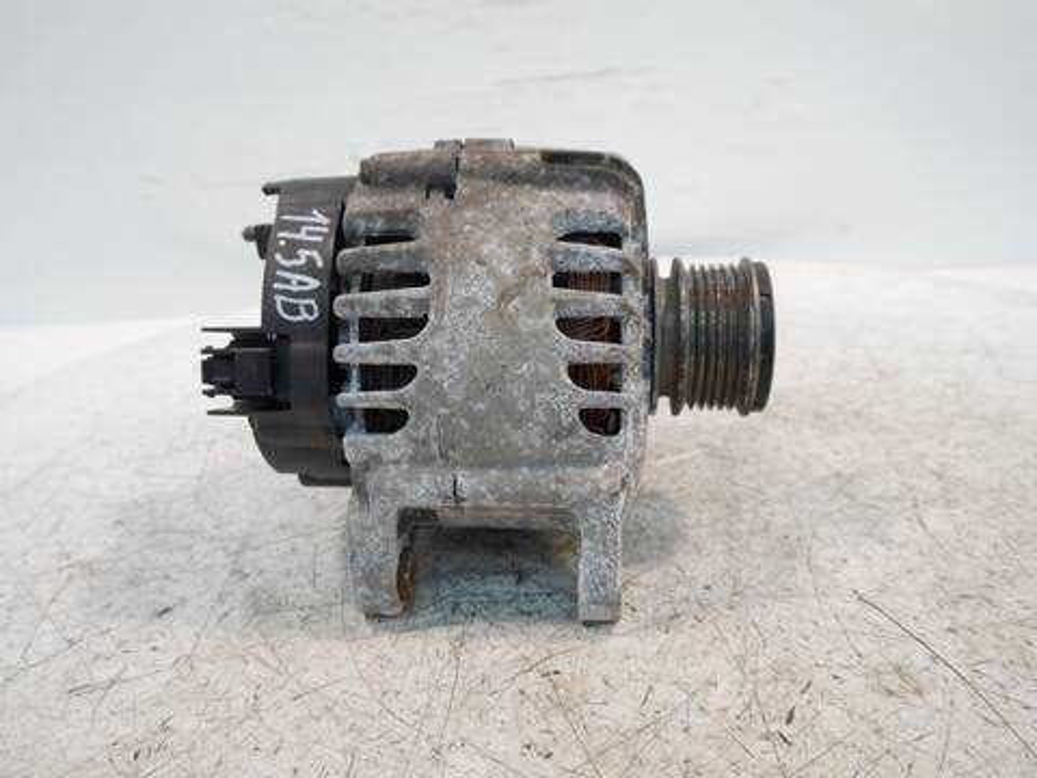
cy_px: 389
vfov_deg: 49.7
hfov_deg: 63.4
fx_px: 839
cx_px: 518
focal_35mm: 28
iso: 500
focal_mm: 14
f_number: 3.5
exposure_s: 1/60
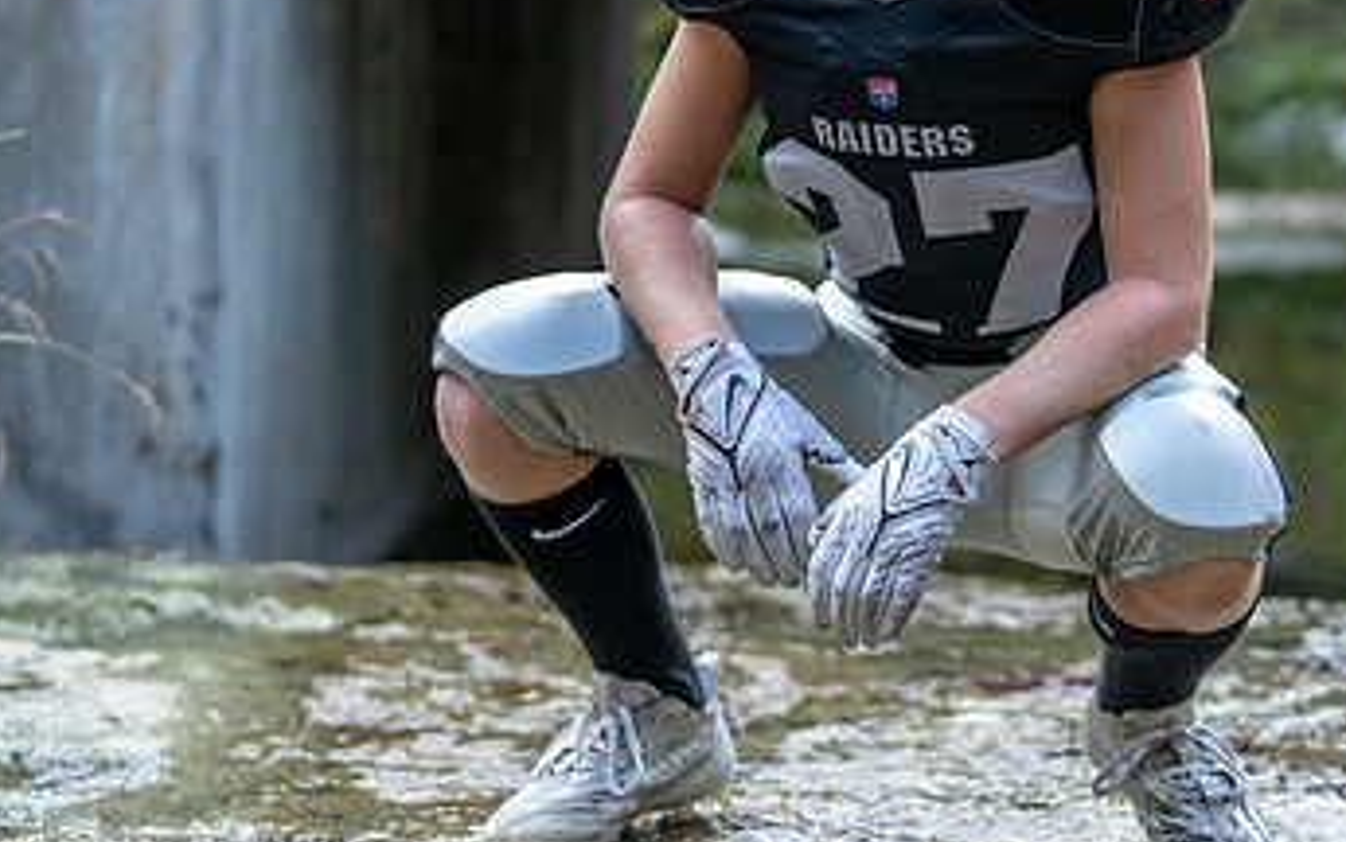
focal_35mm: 120
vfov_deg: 10.9
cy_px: 131
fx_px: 4404
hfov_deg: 17.3
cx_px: 913
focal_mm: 70
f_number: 2.8
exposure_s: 1/320
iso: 500
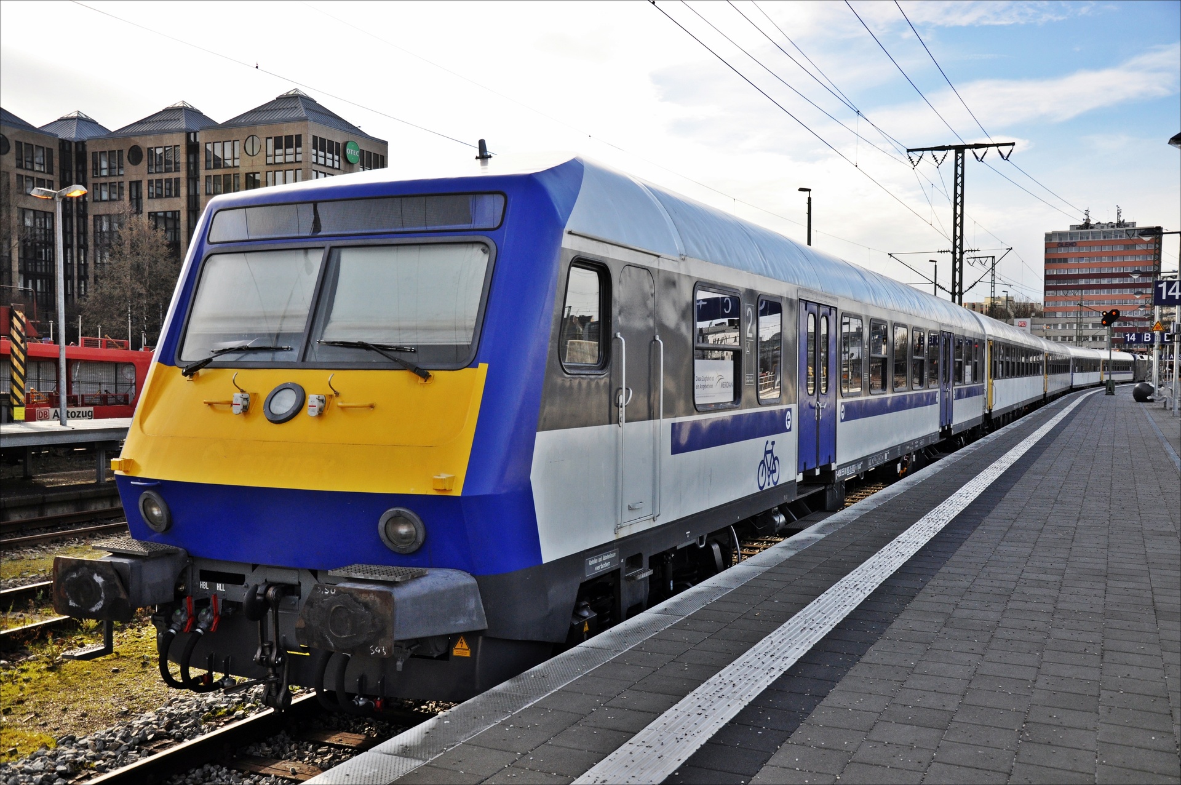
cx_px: 590
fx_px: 1180
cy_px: 392
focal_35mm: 36
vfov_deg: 36.8
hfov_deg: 53.2
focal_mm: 24
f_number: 4.8
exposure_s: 1/1500
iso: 400
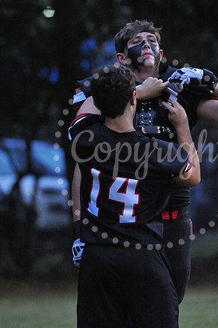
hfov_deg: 2.8
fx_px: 4500
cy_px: 152
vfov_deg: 4.2
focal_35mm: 495
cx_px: 150
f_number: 6
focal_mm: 350
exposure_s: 1/200
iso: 6400
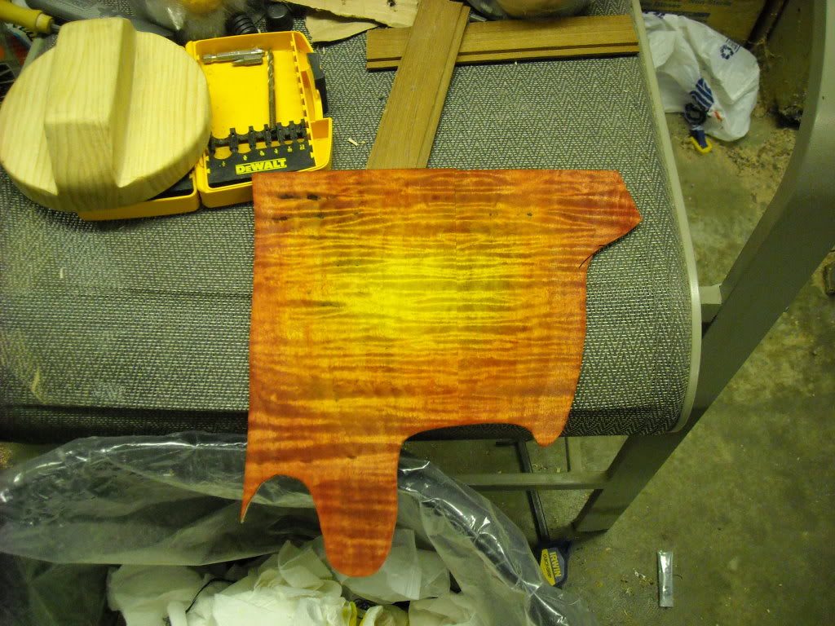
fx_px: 844
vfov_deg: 40.7
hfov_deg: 52.6
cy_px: 313
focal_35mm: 35
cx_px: 418
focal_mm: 5.7
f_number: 2.8
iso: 400
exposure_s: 1/30
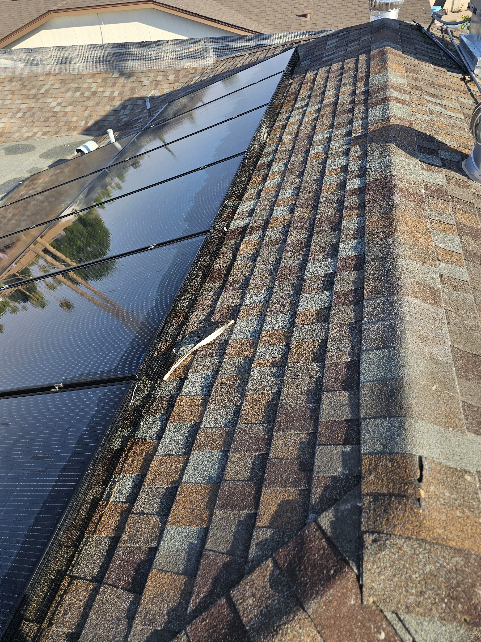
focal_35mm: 23
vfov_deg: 73.9
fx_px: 426
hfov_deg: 58.9
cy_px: 321
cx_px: 240
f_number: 1.7
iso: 10
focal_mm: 6.3
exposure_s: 1/291
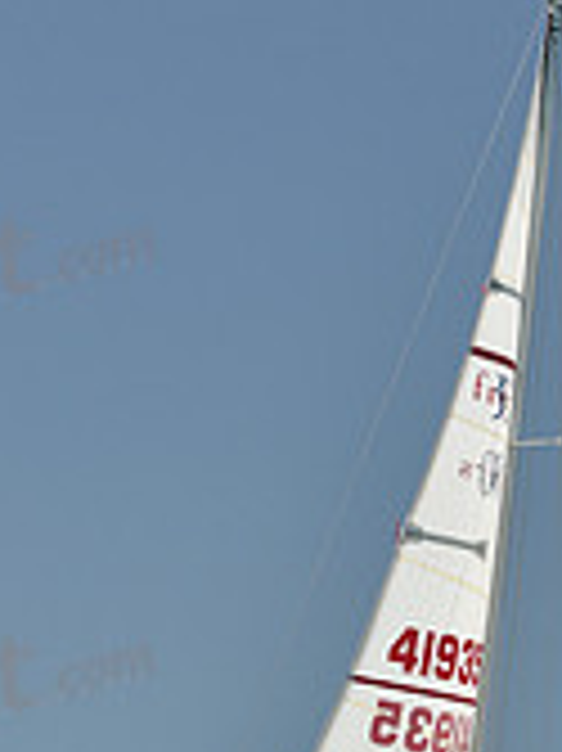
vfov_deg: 8.4
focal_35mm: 234
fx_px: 5072
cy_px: 896
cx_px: 389
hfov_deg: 6.3
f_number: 4.5
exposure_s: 1/800
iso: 250
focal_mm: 70
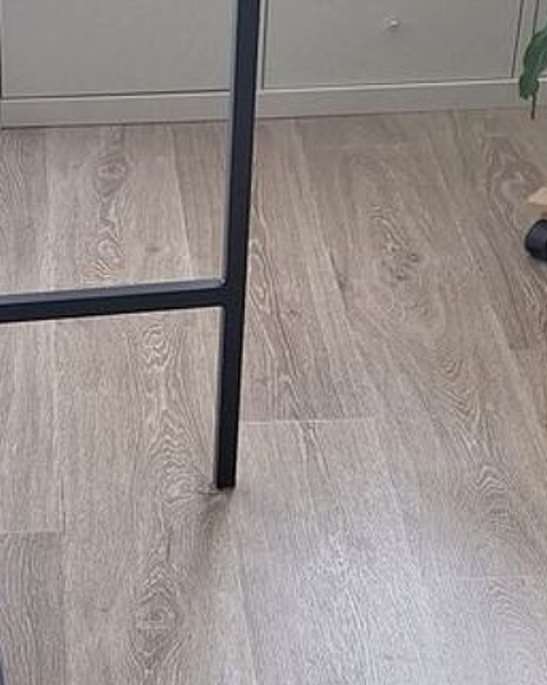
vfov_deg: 27.1
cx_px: -11
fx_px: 1418
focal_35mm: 70
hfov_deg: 21.0
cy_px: 401
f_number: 1.8
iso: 40
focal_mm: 5.54
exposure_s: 1/100
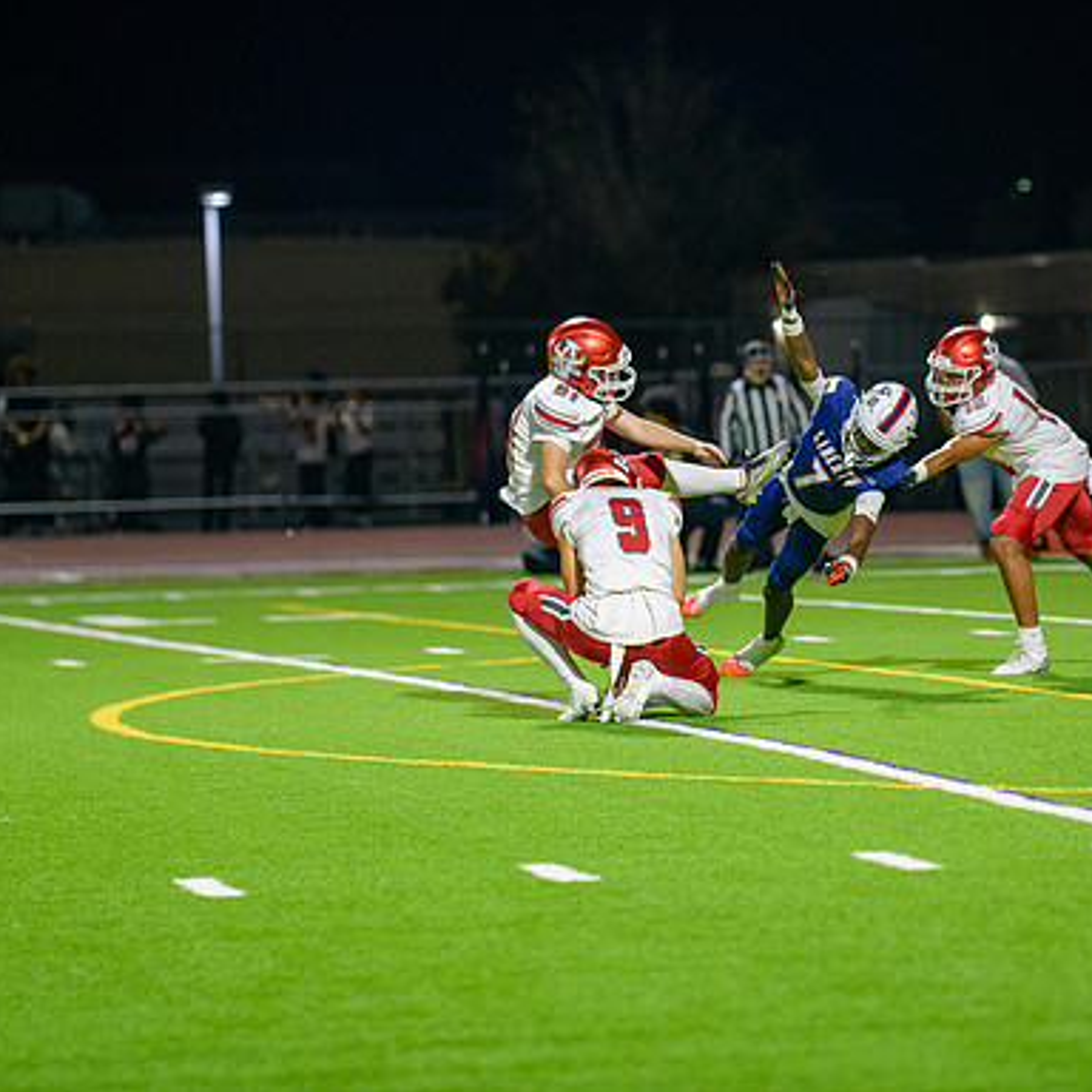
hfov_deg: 8.0
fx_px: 7780
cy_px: 545
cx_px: 674
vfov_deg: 8.0
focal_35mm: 218
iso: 2000
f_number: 2.8
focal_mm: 170
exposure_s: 1/250
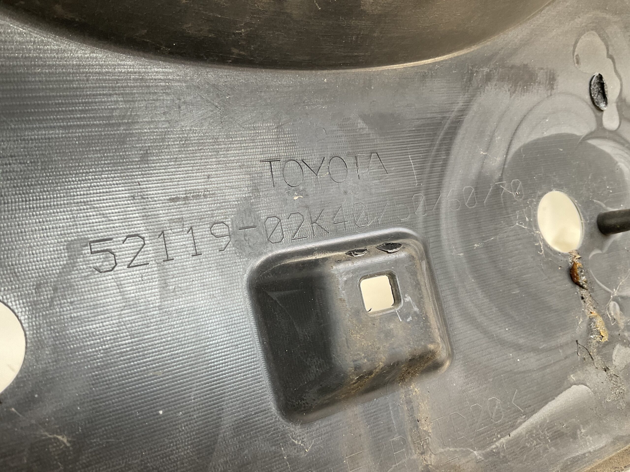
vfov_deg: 48.2
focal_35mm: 29
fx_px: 528
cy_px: 236
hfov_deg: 61.7
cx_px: 315
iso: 50
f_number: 1.8
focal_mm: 3
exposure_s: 1/60
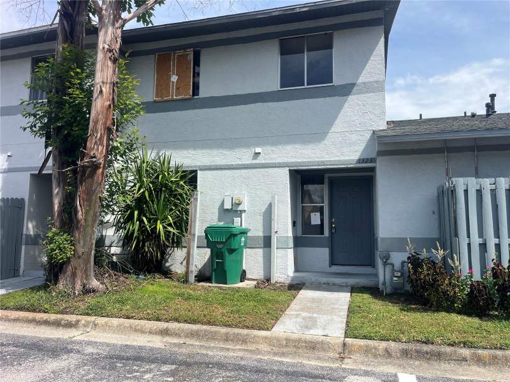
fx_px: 383
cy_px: 191
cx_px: 255
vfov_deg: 53.1
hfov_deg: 67.3
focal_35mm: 26
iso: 50
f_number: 1.6
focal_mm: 5.1
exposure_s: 1/2899
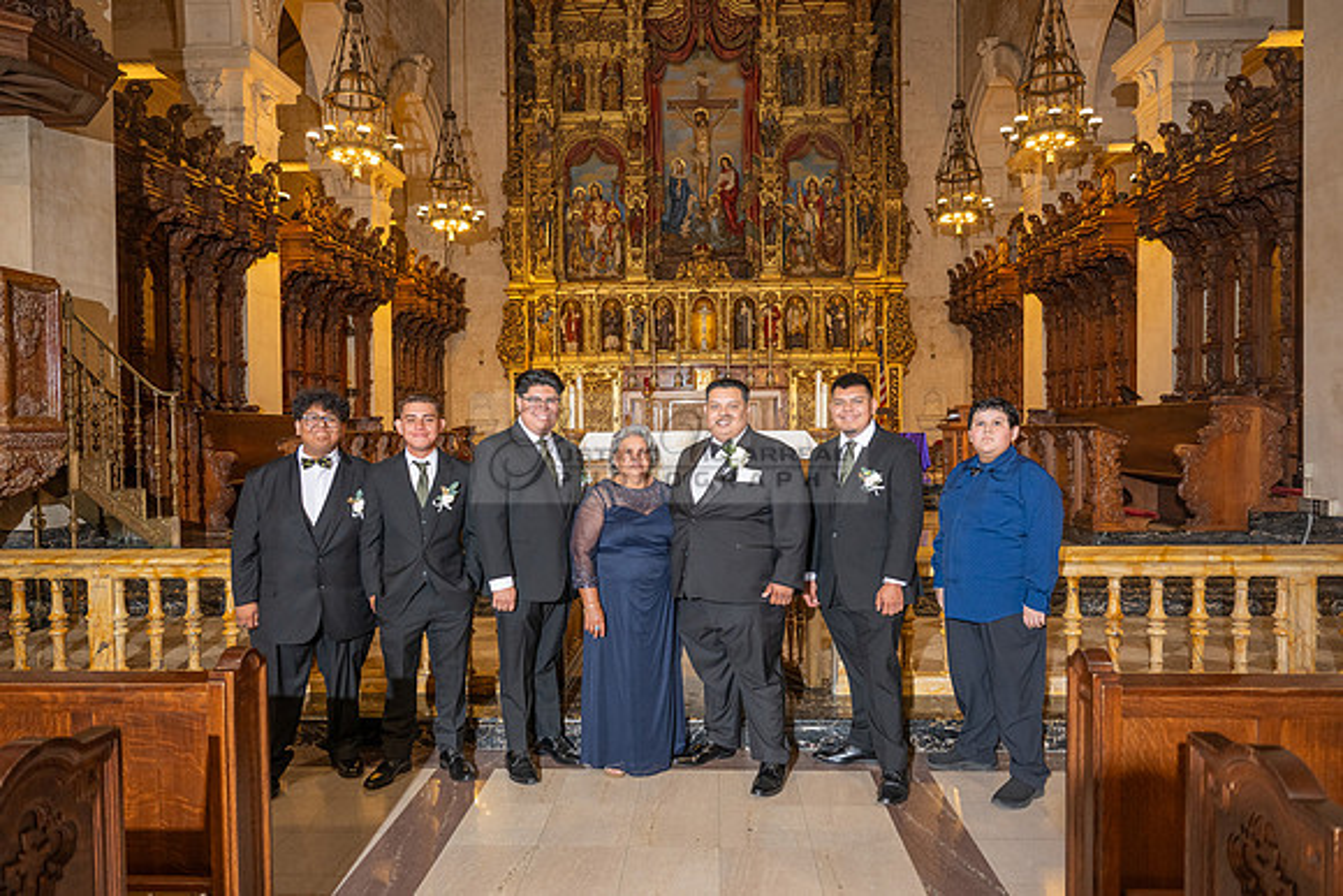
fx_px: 896
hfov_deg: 73.7
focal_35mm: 24
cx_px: 672
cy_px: 448
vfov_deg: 53.2
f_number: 2.8
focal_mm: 24
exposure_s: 1/200
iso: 1000
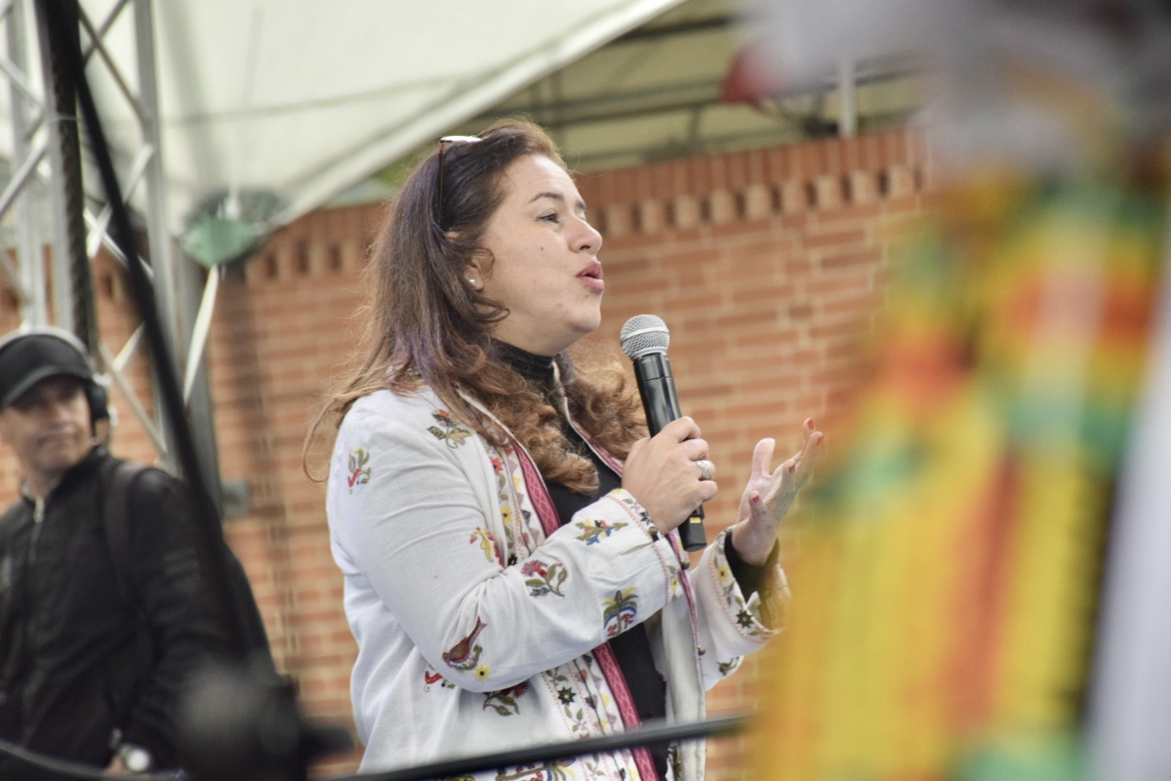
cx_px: 586
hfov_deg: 9.8
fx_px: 6830
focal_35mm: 210
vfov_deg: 6.5
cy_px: 390
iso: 800
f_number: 5.6
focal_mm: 140
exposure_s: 1/250
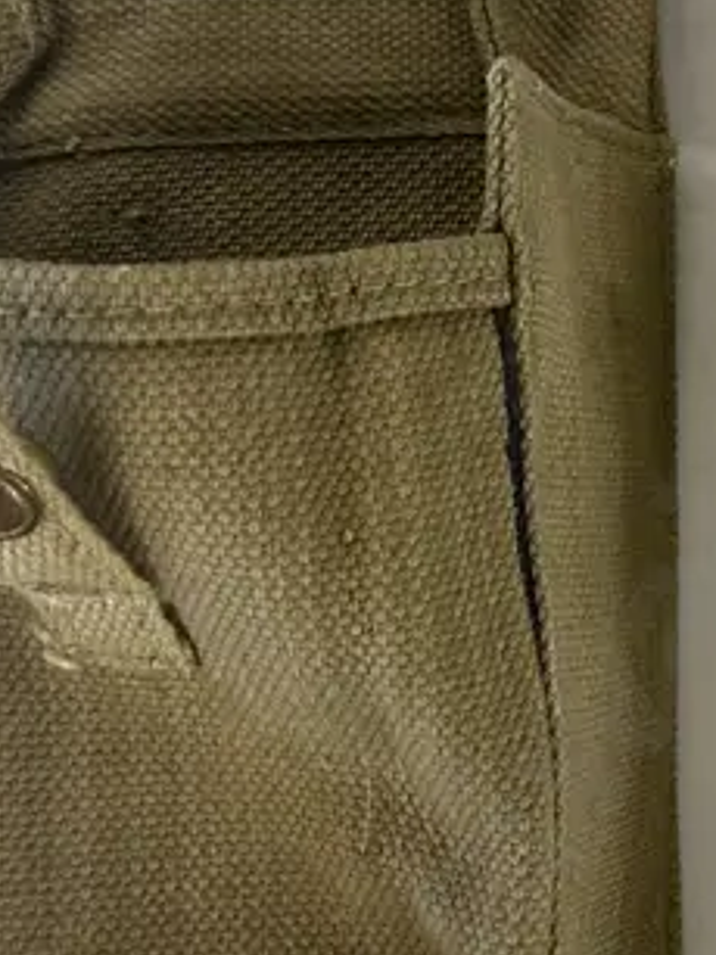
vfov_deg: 24.4
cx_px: 844
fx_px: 2208
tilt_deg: -87.7
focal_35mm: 80
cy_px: 408
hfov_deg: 17.6
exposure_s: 1/50
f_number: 1.78
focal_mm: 6.86
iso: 200
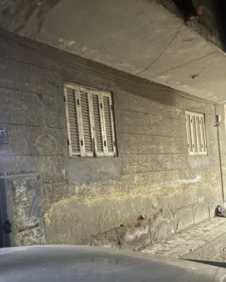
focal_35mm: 34
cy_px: 172
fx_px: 284
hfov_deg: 43.2
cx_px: 95
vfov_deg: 52.4
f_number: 1.6
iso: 500
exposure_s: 1/8
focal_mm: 4.2
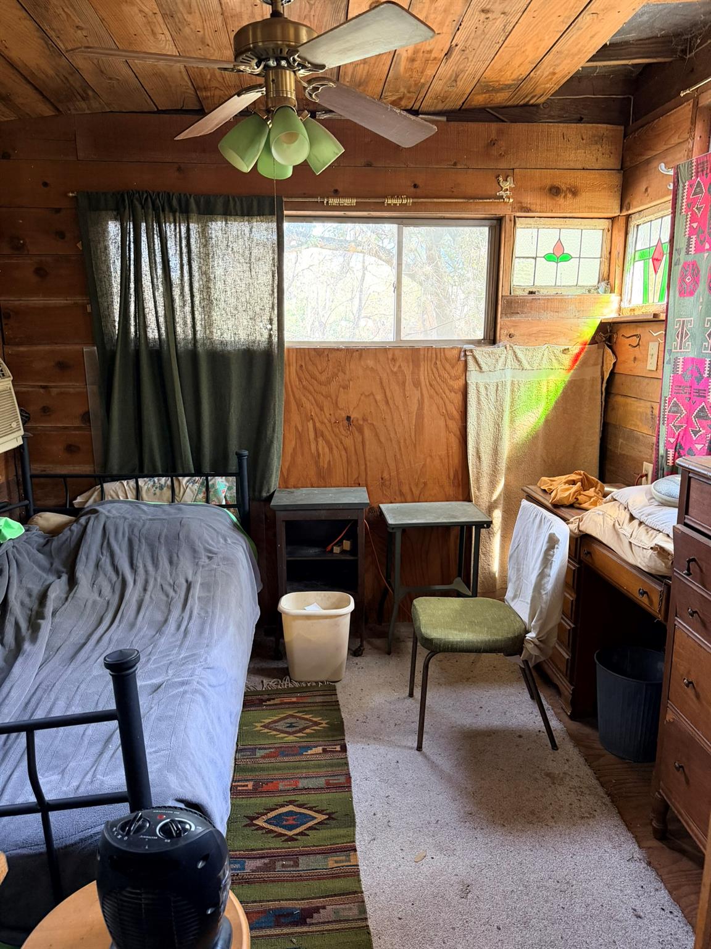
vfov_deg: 71.6
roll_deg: +0.3
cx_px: 356
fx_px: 657
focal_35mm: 24
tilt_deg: -12.3
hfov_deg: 56.8
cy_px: 474
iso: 320
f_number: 1.78
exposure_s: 1/60
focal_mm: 6.76
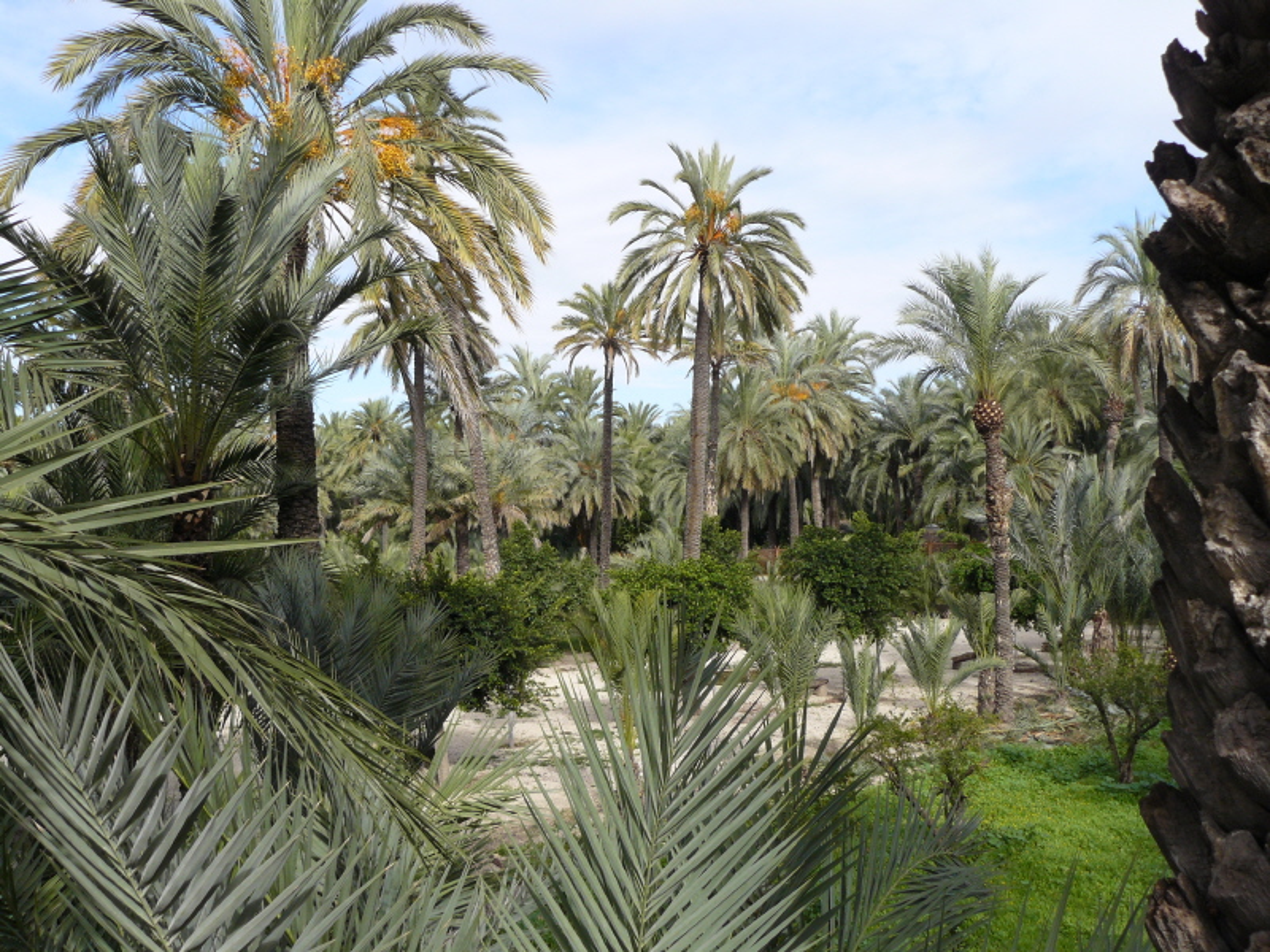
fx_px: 1321
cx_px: 635
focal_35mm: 36
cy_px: 476
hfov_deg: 51.4
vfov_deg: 39.7
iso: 100
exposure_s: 1/200
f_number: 5.6
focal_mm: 6
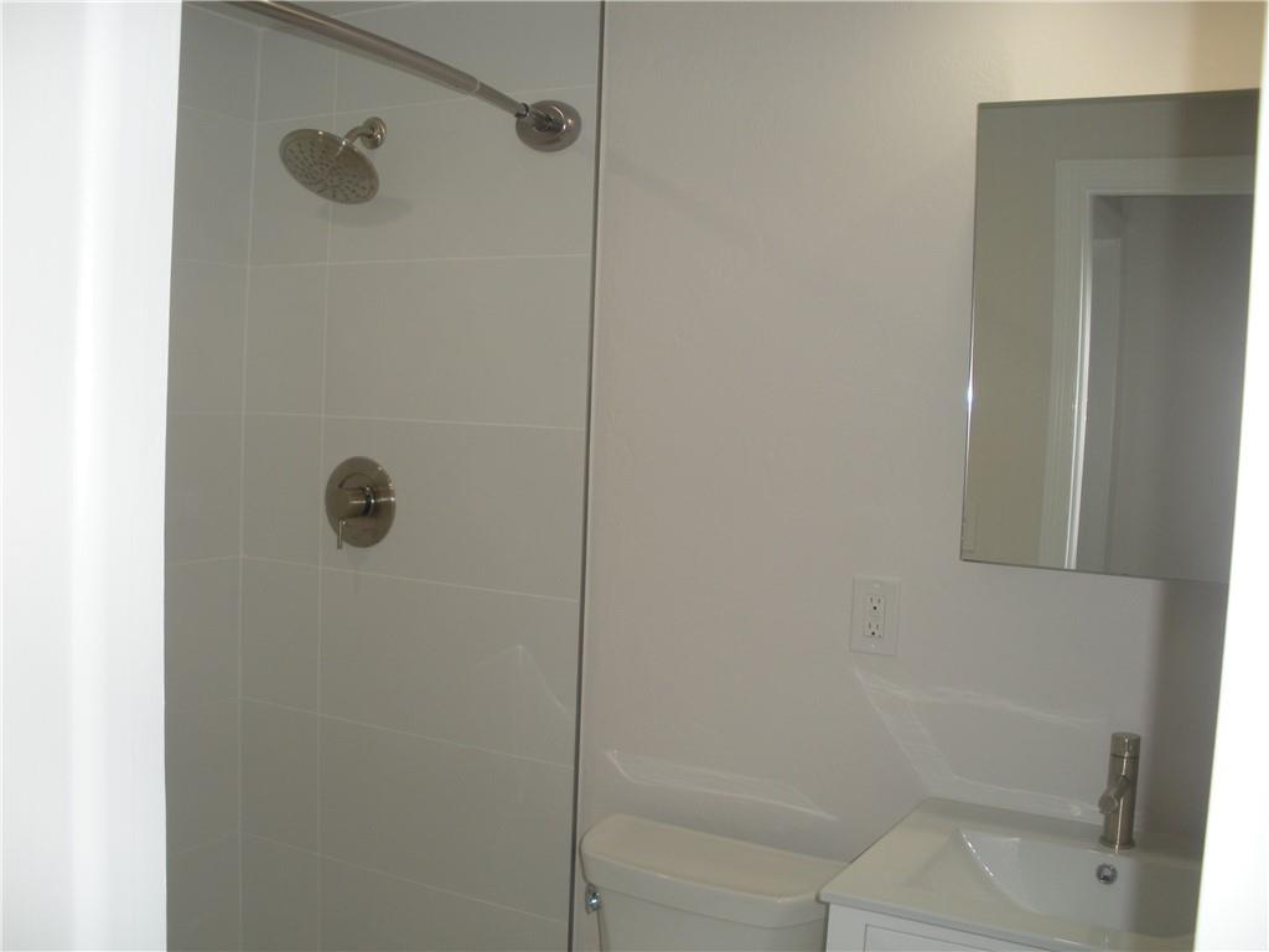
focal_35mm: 36
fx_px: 1320
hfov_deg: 51.4
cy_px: 476
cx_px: 634
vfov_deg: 39.7
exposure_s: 1/69.3
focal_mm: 6.3
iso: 64
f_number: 3.5
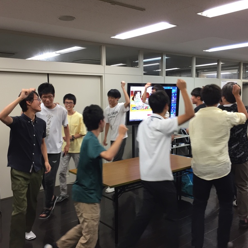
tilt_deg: -5.8
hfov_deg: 47.2
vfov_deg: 47.2
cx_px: 121
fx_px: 284
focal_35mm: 35
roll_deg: +0.0
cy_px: 126
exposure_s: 1/30
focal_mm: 4.15
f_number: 2.2
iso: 64
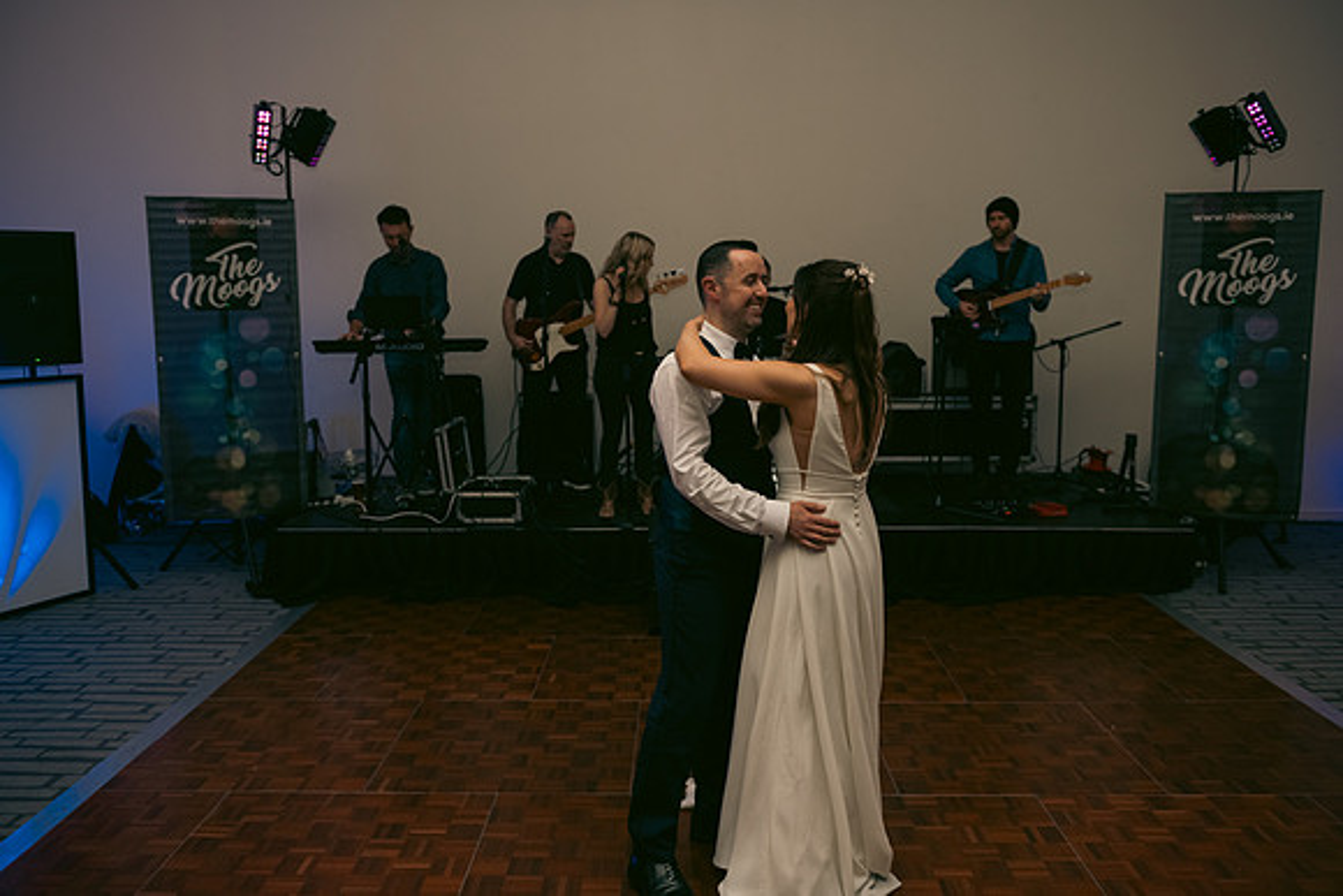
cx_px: 672
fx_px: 1194
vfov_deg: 41.1
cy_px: 448
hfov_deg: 58.7
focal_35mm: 32
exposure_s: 1/160
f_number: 3.5
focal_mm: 32
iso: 1000
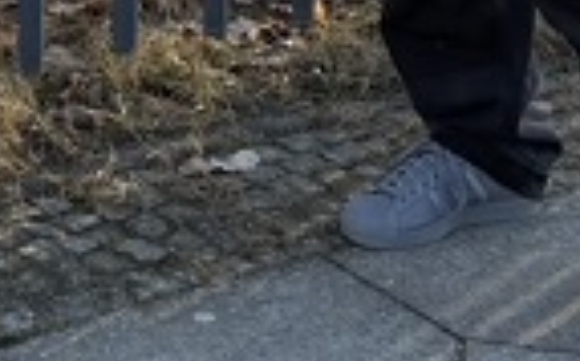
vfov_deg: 6.9
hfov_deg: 11.4
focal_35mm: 182
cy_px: -406
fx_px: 2873
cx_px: -61
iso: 100
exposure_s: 1/840
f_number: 1.78
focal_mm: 6.76
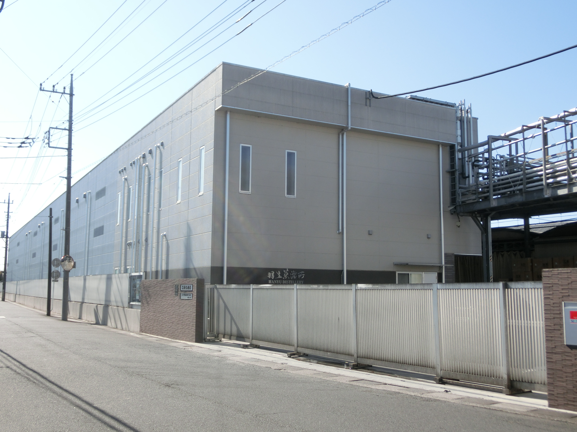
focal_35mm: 38
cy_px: 216
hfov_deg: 49.0
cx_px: 288
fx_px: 633
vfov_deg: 37.7
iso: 80
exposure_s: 1/640
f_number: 3.9
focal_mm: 6.67
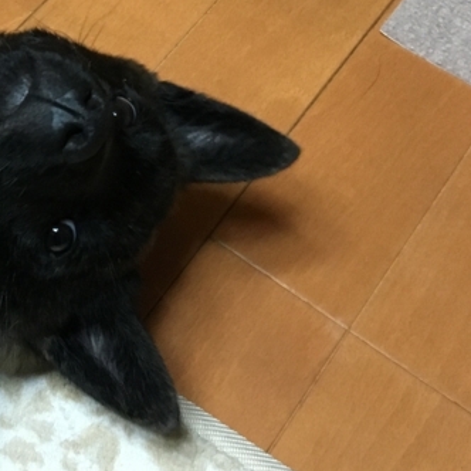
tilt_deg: -50.1
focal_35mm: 79
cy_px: -9
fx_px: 1216
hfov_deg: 20.9
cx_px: -45
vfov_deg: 21.1
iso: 200
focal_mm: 4.15
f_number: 2.2
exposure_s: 1/30
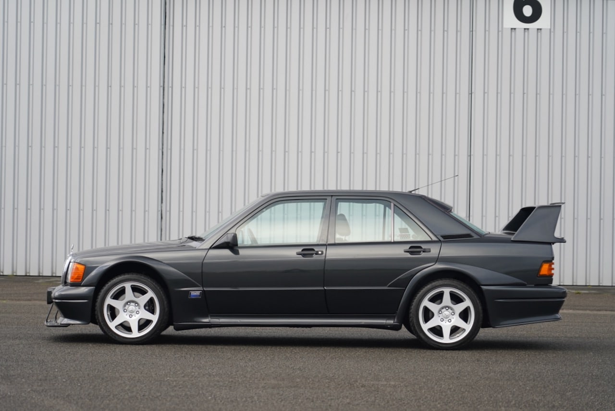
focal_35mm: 98
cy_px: 206
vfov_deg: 14.0
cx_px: 308
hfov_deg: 20.8
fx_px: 1674
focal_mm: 98
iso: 250
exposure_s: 1/160
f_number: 4
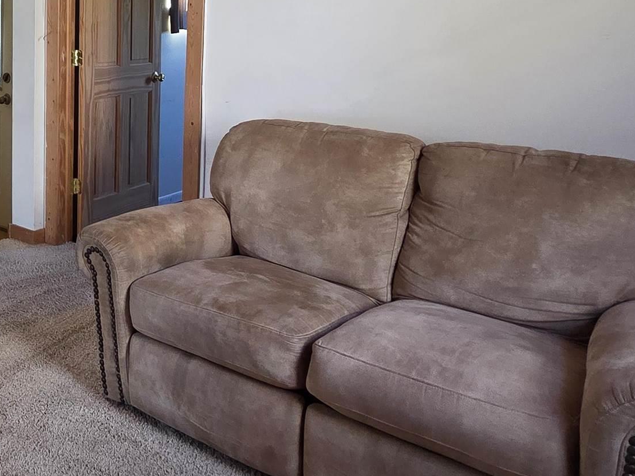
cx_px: 11
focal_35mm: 36
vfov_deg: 38.0
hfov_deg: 44.3
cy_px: 85
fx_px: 660
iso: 250
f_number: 2.2
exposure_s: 1/60
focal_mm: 2.2
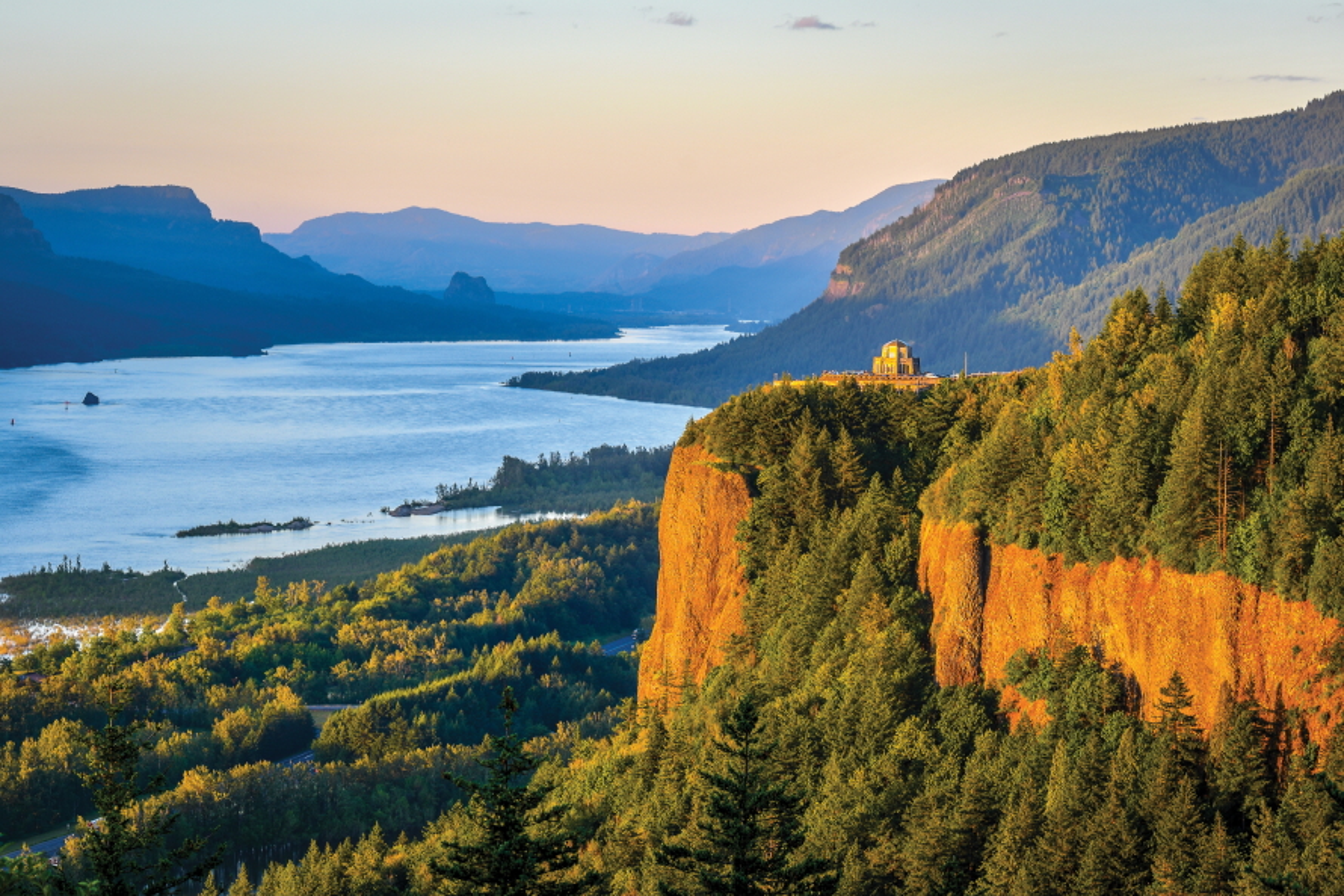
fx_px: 3919
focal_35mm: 105
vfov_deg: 13.0
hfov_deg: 19.5
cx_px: 672
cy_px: 448
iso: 100
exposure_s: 1/25
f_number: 8
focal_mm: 70
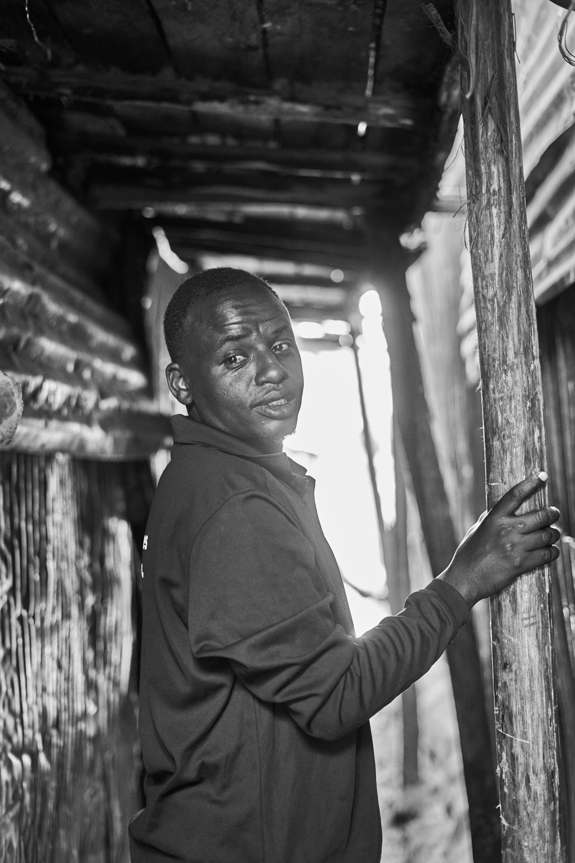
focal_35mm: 50
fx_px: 1198
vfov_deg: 39.6
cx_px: 288
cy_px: 432
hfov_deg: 27.0
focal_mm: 50
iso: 3200
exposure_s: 1/200
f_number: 2.2
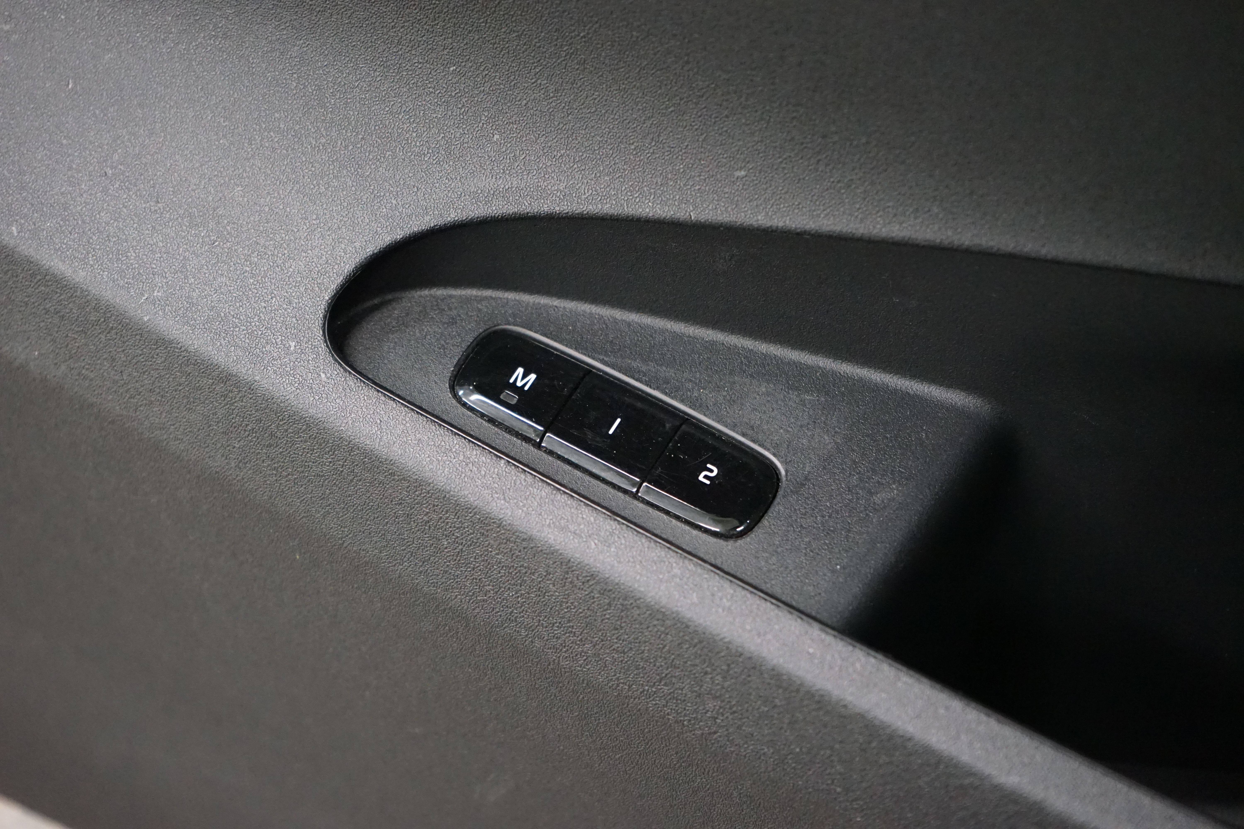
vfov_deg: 19.5
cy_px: 414
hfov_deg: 28.8
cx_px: 622
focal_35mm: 70
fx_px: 2419
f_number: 5.6
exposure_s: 1/30
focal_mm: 70
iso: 6400
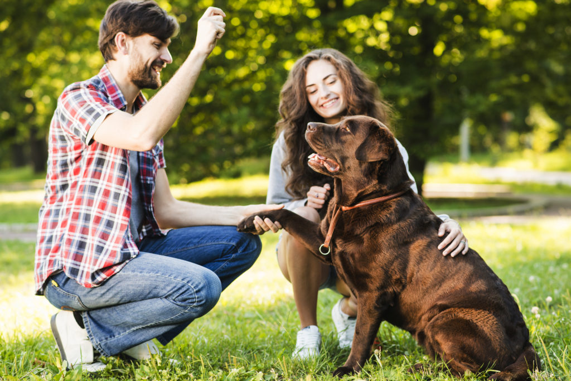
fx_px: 1348
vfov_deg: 16.1
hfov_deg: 23.9
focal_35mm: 85
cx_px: 286
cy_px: 190
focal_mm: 85
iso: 400
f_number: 3.2
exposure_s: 1/400
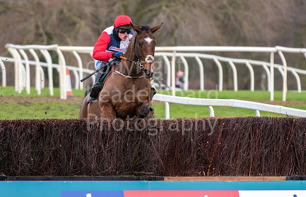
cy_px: 84
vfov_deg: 2.1
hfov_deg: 3.3
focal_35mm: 629
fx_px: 5290
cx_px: 134
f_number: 5.6
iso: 1250
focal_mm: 370
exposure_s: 1/1000
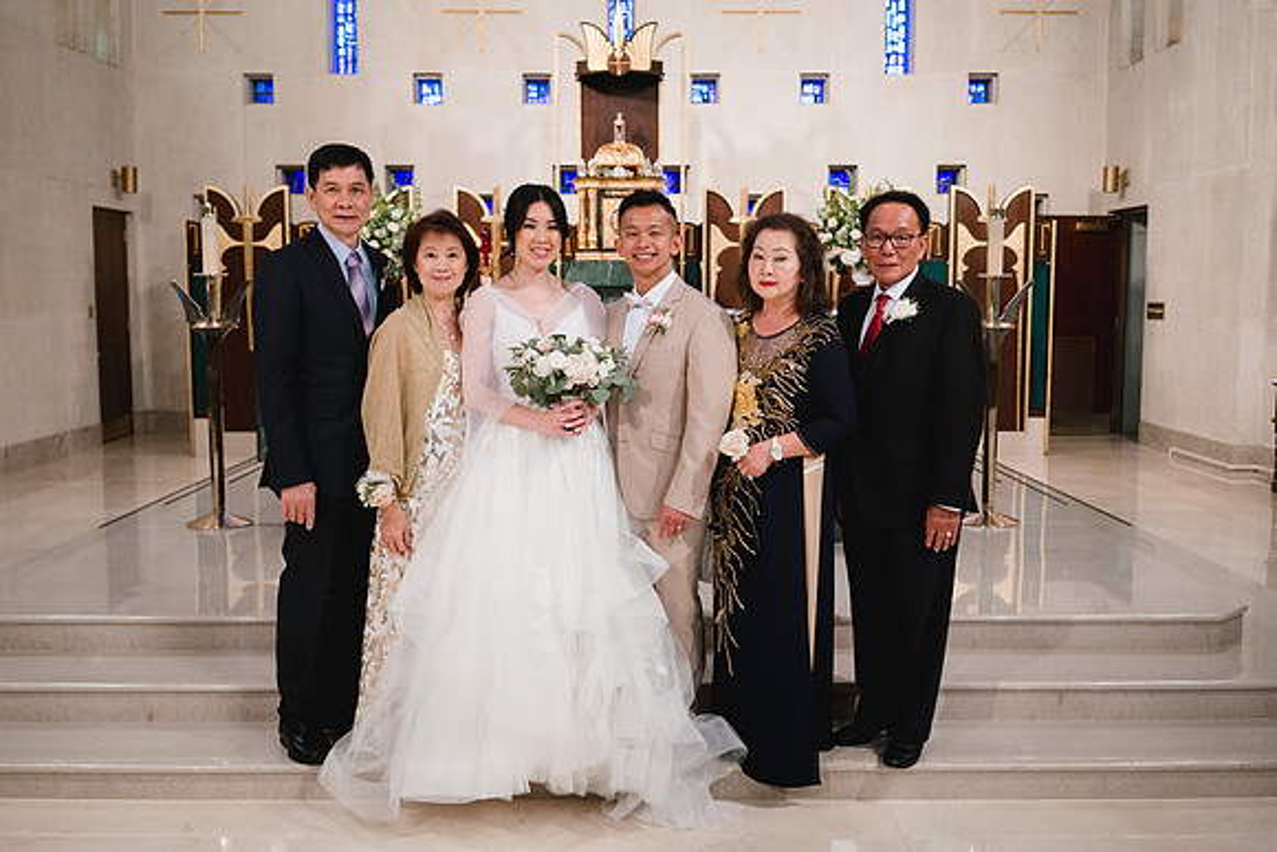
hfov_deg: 52.6
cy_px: 426
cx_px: 638
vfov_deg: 36.5
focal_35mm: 36
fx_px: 1293
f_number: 3.2
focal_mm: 35
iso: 1000
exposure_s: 1/200
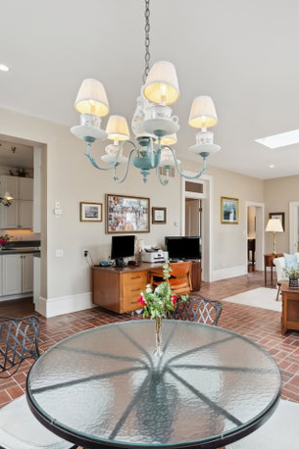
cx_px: 171
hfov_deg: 57.0
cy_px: 230
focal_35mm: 22
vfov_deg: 78.6
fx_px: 274
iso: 250
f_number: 5.6
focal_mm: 14
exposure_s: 1/100
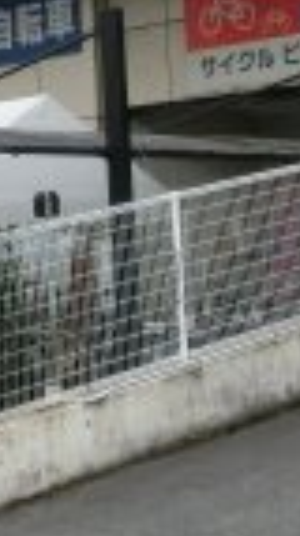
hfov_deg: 10.1
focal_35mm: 117
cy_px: -41
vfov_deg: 17.7
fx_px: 1661
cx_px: -86
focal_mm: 4.24
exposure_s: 1/250
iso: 80
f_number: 3
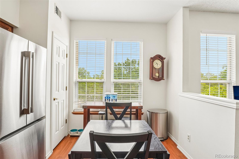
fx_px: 110
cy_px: 80
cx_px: 120
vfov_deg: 72.0
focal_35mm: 16
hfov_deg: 95.0
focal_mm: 11
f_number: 8
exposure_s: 1/90
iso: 100
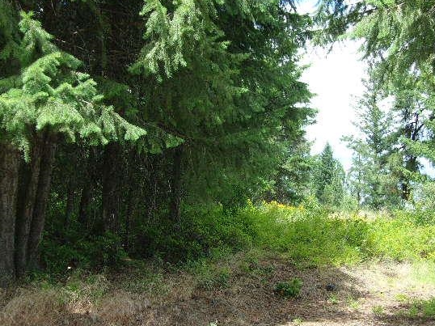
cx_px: 232
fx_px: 628
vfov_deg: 29.1
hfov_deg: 38.2
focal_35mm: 50
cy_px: 145
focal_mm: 7.6
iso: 80
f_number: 3.7
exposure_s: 1/220
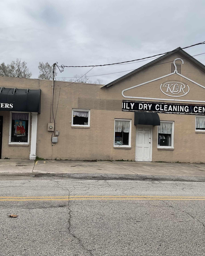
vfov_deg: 47.9
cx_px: 104
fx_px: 288
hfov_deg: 39.2
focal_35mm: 38
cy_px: 129
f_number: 1.8
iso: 16
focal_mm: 3
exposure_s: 1/2538
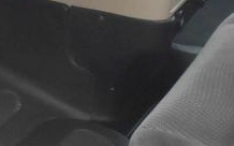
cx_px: 64
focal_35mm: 162
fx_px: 1033
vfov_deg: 8.0
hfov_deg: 12.9
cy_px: 146
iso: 200
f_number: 3.2
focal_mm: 4.6
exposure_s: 1/30
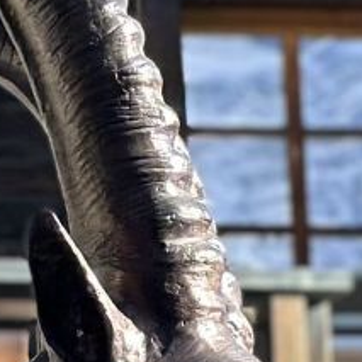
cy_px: 680
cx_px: 83
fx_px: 4815
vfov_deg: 4.3
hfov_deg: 4.3
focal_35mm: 407
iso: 80
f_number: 1.78
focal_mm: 6.86
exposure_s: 1/1157
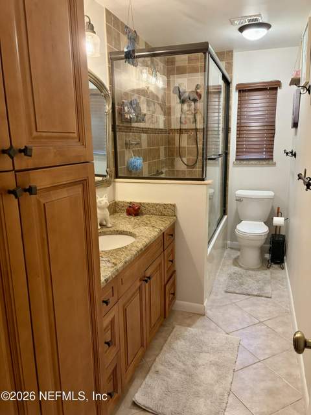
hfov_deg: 53.1
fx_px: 311
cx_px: 156
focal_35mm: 26
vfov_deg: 67.3
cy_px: 208
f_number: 1.6
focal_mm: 5.96
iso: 250
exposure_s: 1/60
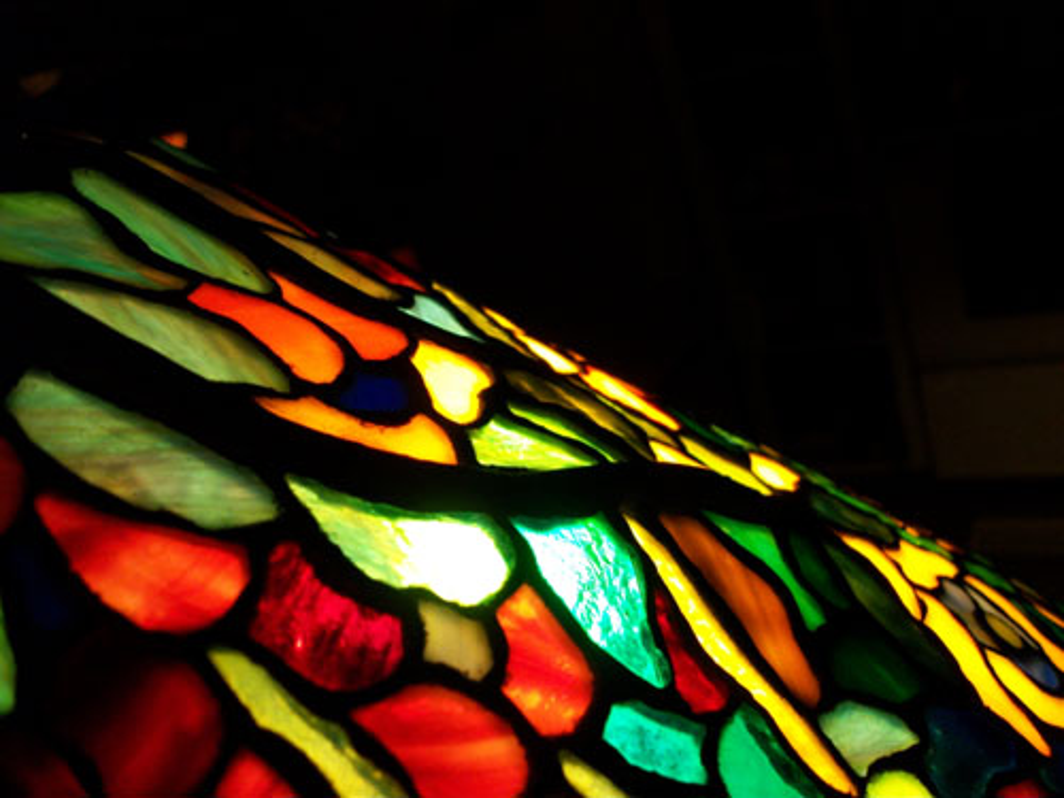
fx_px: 984
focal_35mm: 32
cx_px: 532
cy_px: 399
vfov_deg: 44.2
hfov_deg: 56.8
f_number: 2.9
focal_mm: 5.7
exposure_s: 1/40
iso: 160
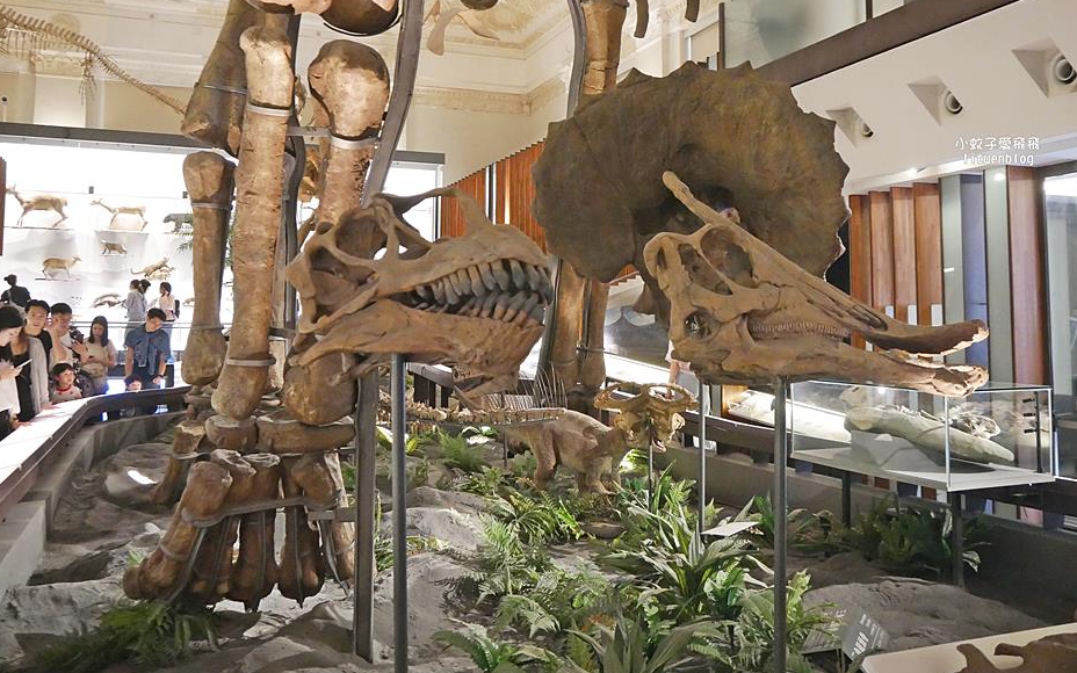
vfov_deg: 39.1
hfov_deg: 59.6
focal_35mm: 32
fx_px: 939
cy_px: 244
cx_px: 569
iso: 3200
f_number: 3.5
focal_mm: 14
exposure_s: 1/50
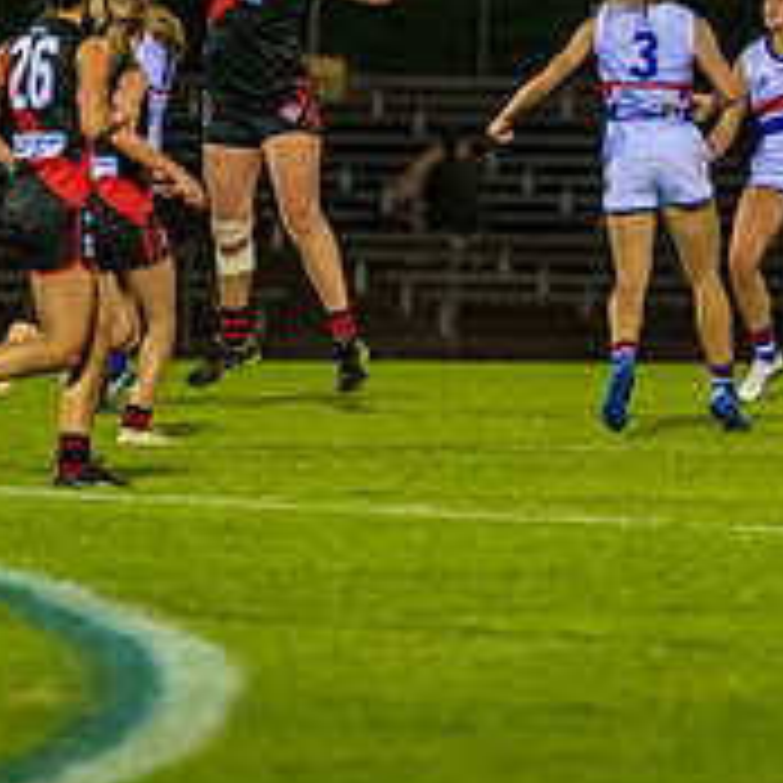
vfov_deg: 2.5
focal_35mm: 689
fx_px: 17632
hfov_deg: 2.5
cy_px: 133
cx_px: 525
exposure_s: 1/640
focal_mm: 200
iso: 3200
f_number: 2.8
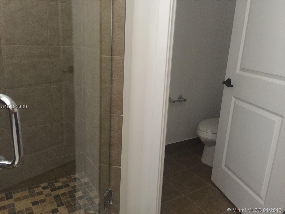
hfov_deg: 61.7
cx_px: 142
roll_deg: -3.3
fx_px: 239
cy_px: 107
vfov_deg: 48.2
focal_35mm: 29
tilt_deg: -16.5
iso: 100
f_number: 2.2
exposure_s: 1/4
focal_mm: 4.15
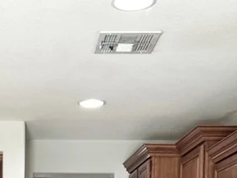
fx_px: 630
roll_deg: -0.5
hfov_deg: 20.8
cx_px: 17
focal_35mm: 92
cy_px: 269
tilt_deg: -0.4
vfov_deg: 14.9
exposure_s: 1/120
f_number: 1.5
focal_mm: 5.7
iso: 80
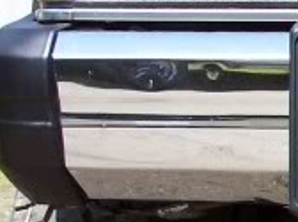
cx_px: 817
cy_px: 123
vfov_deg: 6.4
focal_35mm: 232
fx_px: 1992
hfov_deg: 7.7
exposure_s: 1/350
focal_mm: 8
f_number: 4.8
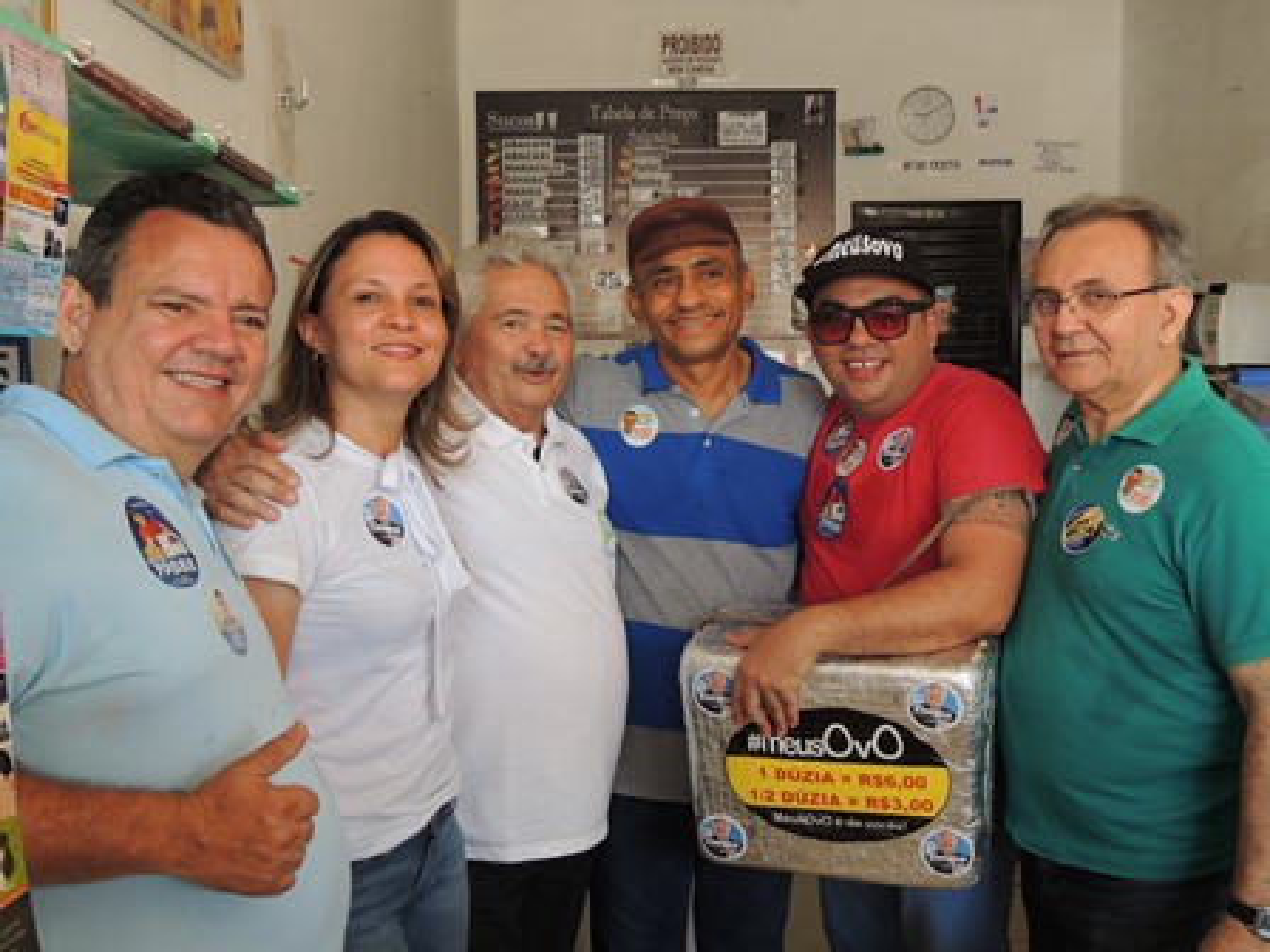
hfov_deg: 52.6
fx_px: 1284
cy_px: 476
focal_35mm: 35
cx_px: 635
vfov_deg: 40.7
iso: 200
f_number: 3.3
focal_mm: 6.2
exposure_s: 1/50
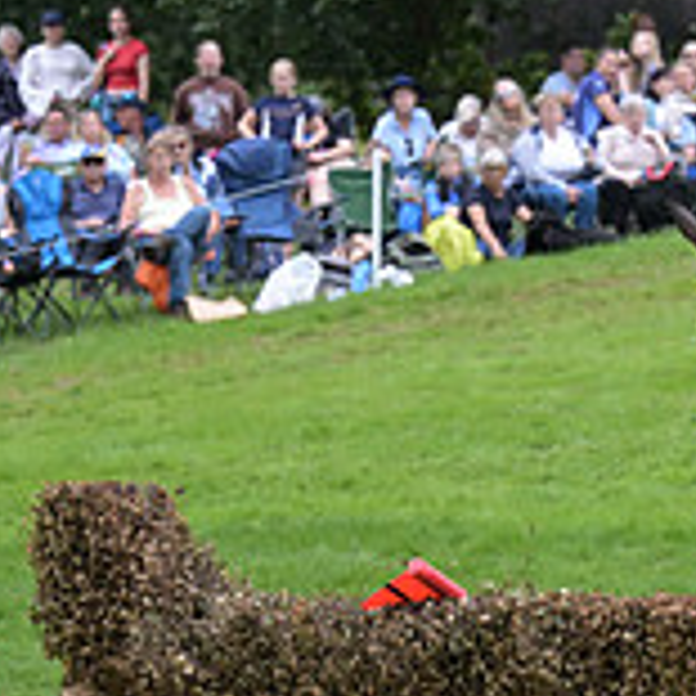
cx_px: 1275
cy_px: 631
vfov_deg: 4.4
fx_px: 9054
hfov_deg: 4.4
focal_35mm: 398
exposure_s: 1/1250
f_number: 5.6
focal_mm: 125
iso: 1250
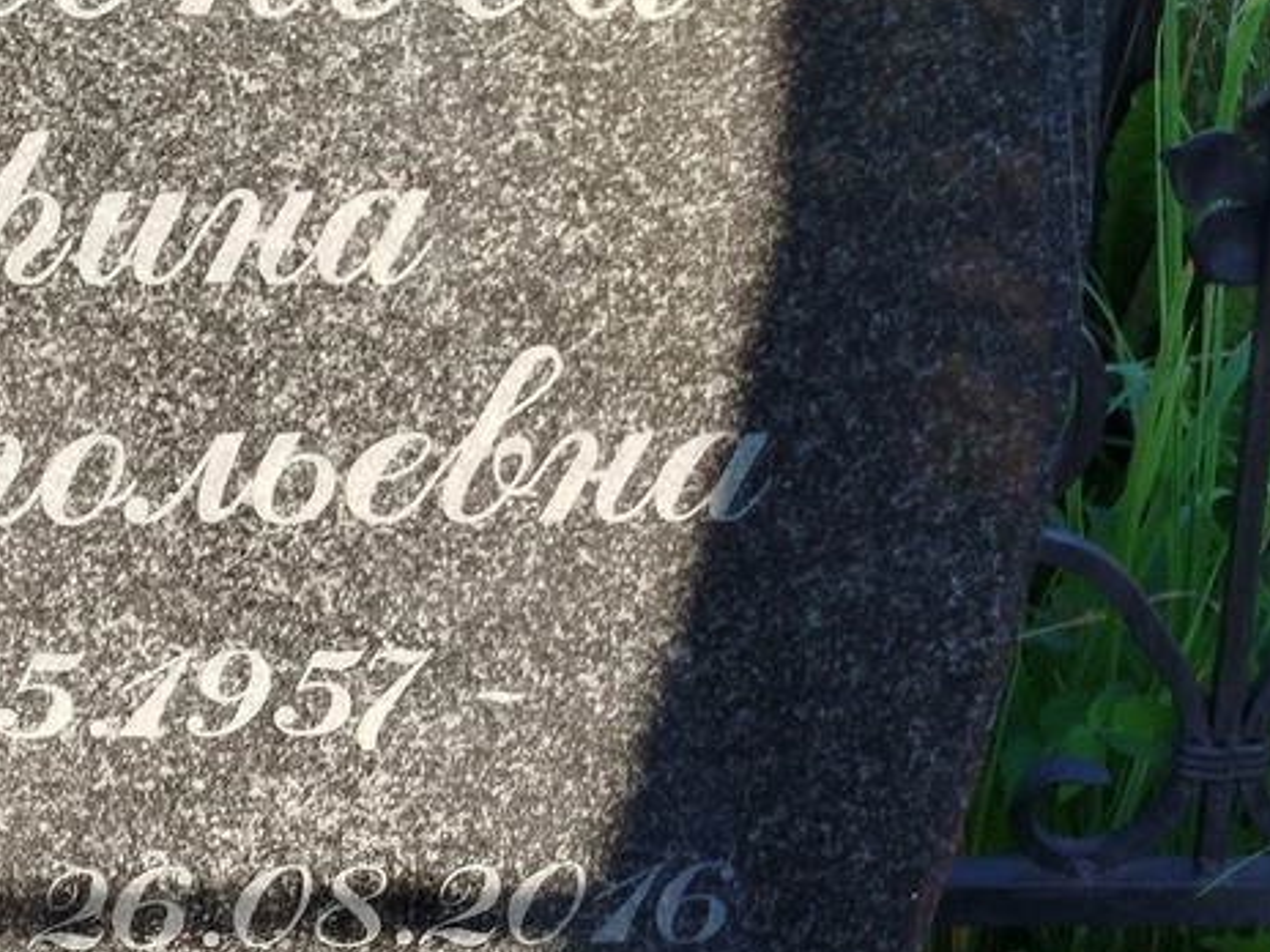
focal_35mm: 50
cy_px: 320
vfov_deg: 28.9
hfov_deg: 37.4
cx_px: 339
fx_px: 1834
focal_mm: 5.31
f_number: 1.7
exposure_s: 1/184
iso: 50
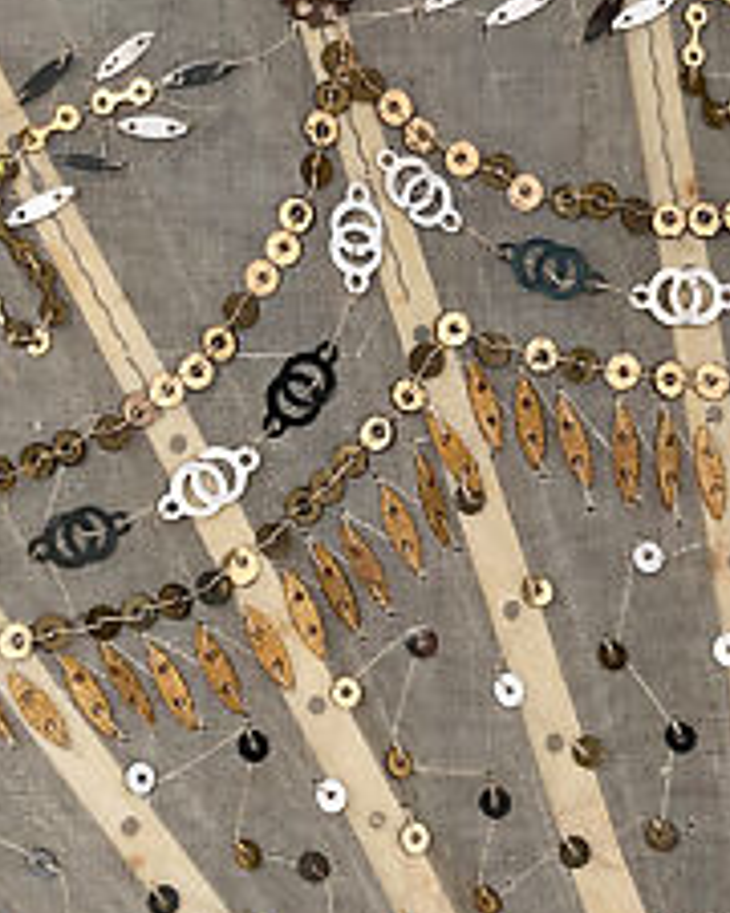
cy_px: 276
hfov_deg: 21.0
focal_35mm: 73
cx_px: 353
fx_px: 1971
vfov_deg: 25.9
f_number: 1.8
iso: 32
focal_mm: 3.99
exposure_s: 1/120
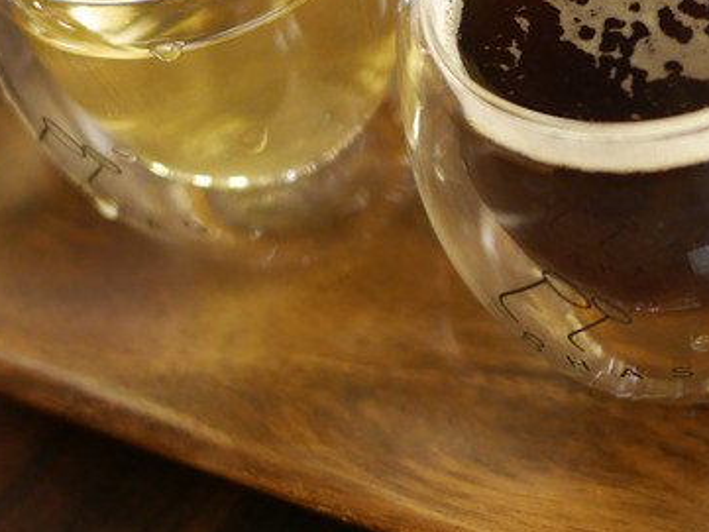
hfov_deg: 22.7
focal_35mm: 83
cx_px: 705
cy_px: 239
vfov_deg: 17.8
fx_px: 1701
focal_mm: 15
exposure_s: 1/60
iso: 800
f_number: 1.7
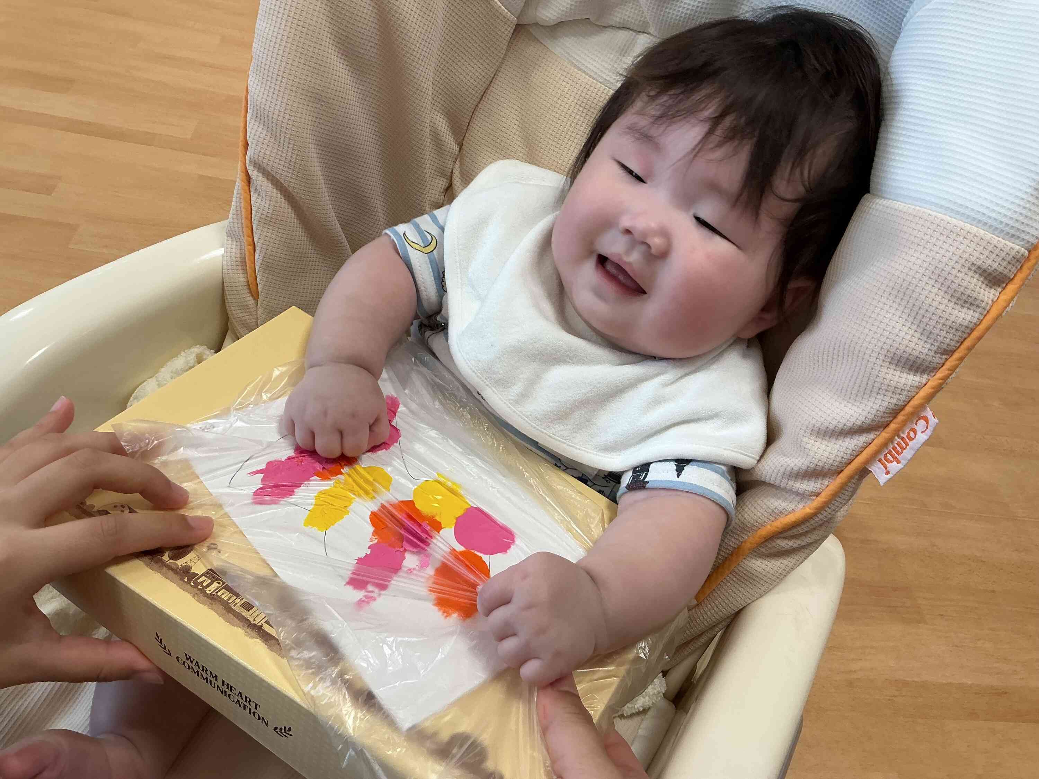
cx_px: 520
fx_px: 870
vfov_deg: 48.2
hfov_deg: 61.7
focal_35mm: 29
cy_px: 390
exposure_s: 1/120
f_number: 1.8
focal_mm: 3
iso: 40
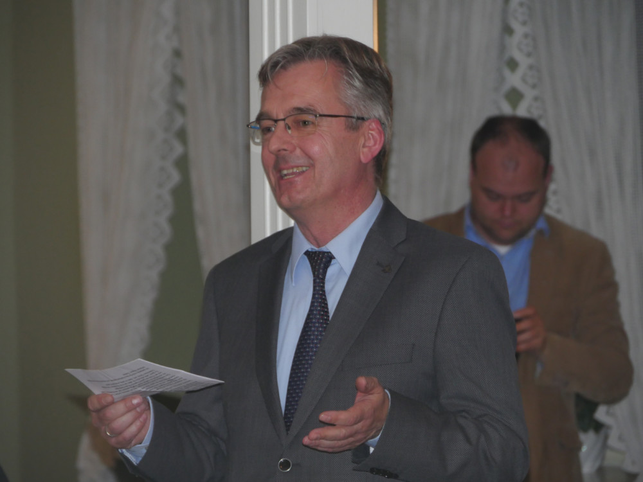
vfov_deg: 5.3
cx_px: 322
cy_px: 241
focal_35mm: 280
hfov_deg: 7.1
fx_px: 5201
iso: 1000
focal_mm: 140
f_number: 5.8
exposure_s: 1/60
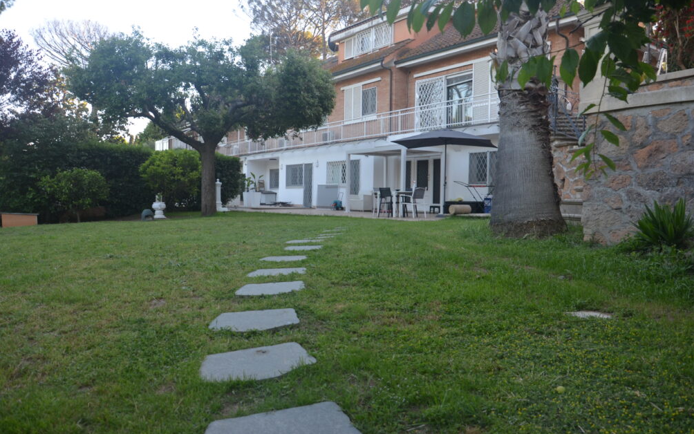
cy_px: 205
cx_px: 342
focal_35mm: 28
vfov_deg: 44.5
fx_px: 530
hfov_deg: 66.5
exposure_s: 1/125
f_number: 5.6
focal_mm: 18
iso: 320
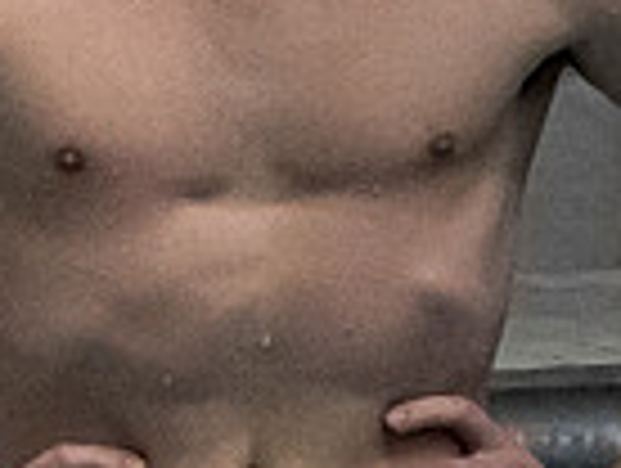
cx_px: 322
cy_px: -271
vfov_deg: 0.7
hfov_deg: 1.0
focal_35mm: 2005
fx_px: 36032
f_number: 2.8
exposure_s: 1/1600
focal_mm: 150
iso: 4000
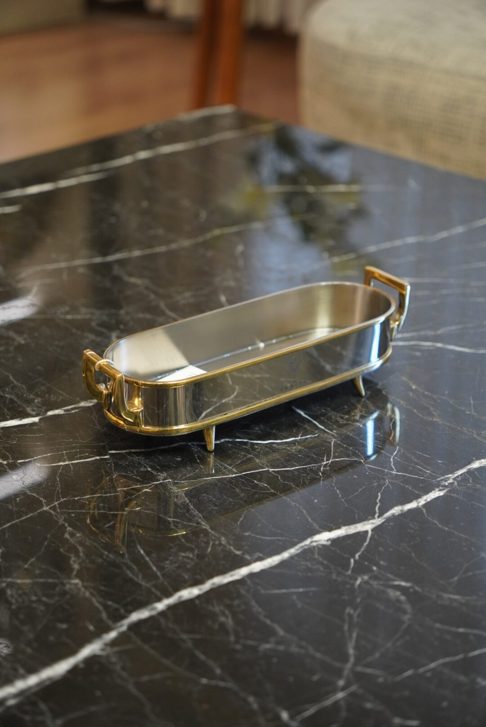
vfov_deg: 27.0
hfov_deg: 18.2
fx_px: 1516
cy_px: 364
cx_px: 243
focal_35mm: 75
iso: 800
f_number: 2.8
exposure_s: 1/125
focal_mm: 50
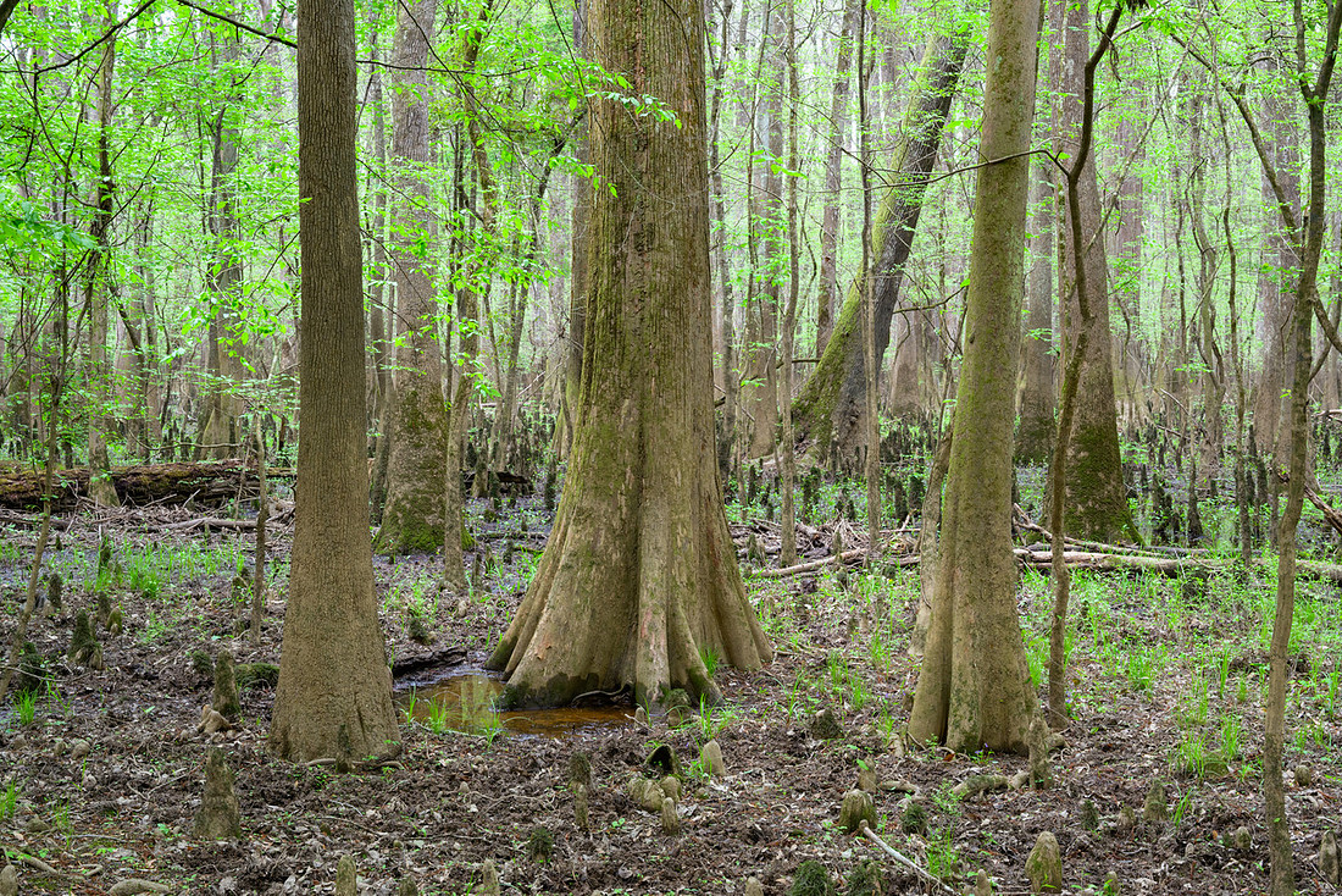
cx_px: 671
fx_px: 1919
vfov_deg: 26.3
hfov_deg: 38.5
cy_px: 448
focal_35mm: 51
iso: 640
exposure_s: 1/20
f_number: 14
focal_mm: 51
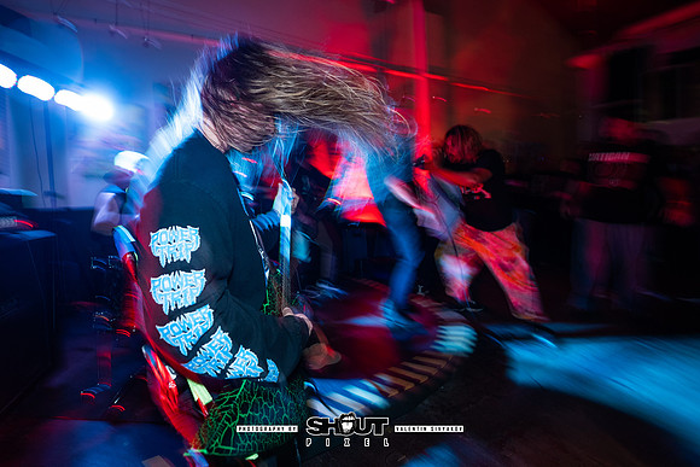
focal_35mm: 16
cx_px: 304
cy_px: 209
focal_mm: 14
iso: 800
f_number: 2.8
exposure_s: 1/13
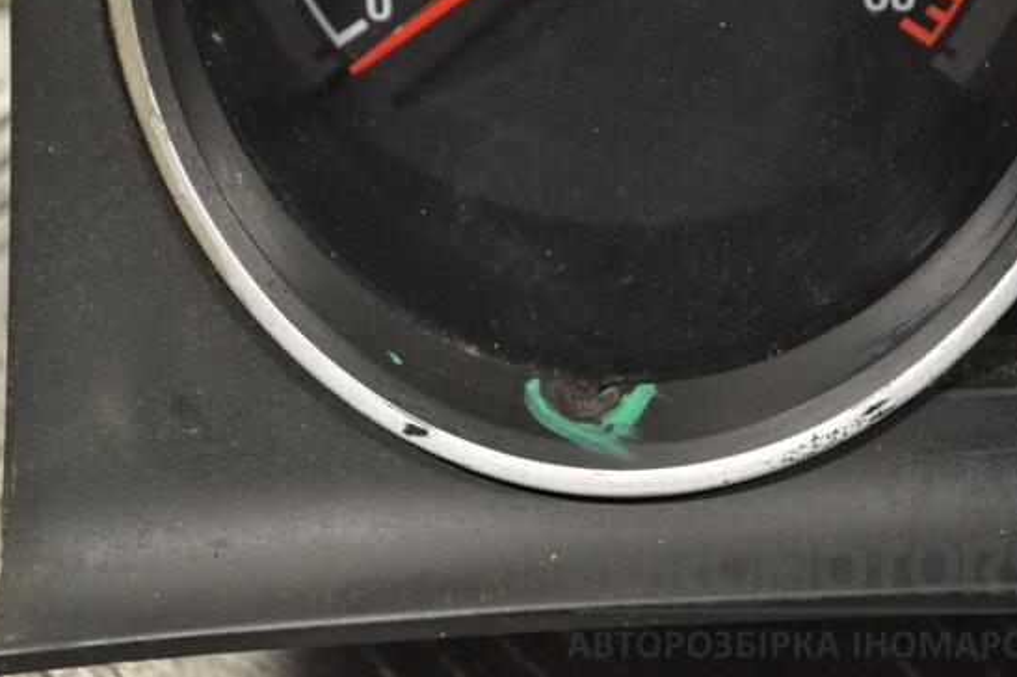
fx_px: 2556
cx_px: 532
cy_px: 320
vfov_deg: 15.1
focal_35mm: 91
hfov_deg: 22.5
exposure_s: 1/250
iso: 3200
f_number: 8
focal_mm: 55
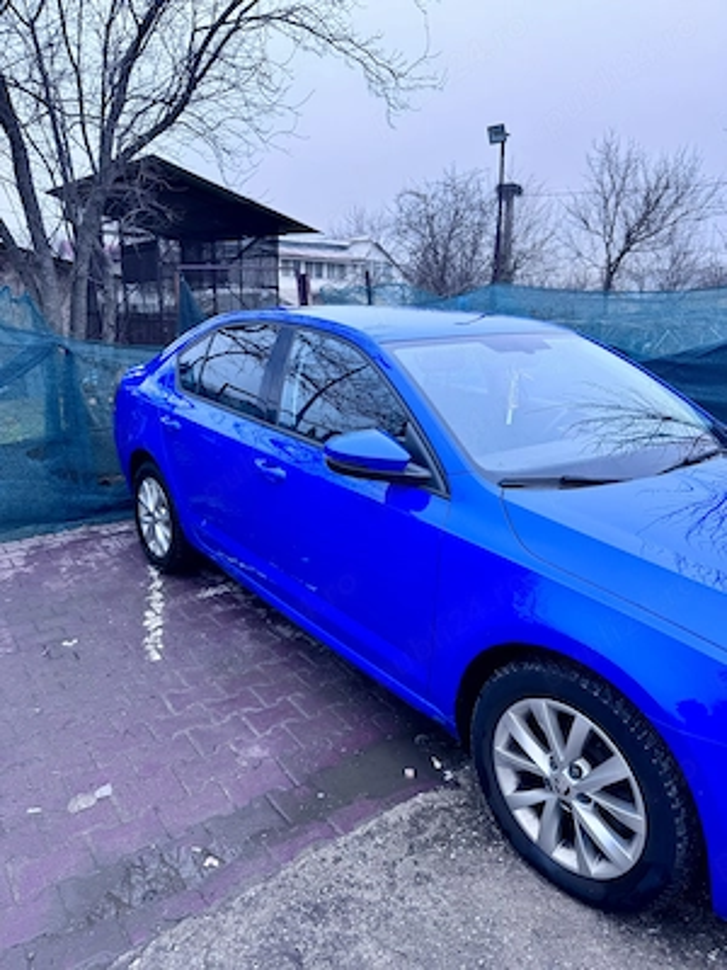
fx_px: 672
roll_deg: -2.1
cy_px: 485
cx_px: 364
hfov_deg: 56.8
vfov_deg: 71.6
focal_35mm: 24
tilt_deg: -12.3
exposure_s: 1/938
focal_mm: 6.76
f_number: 1.78
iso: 80
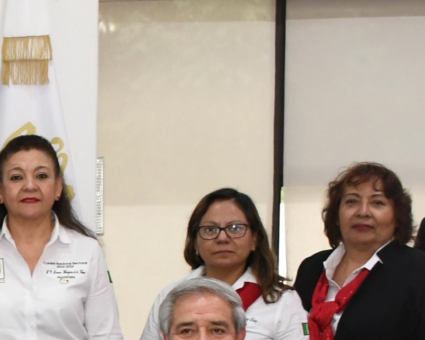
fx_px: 1484
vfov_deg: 12.7
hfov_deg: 15.3
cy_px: 421
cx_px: -172
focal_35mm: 118
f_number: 3.5
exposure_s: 1/100
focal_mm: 18
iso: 1250
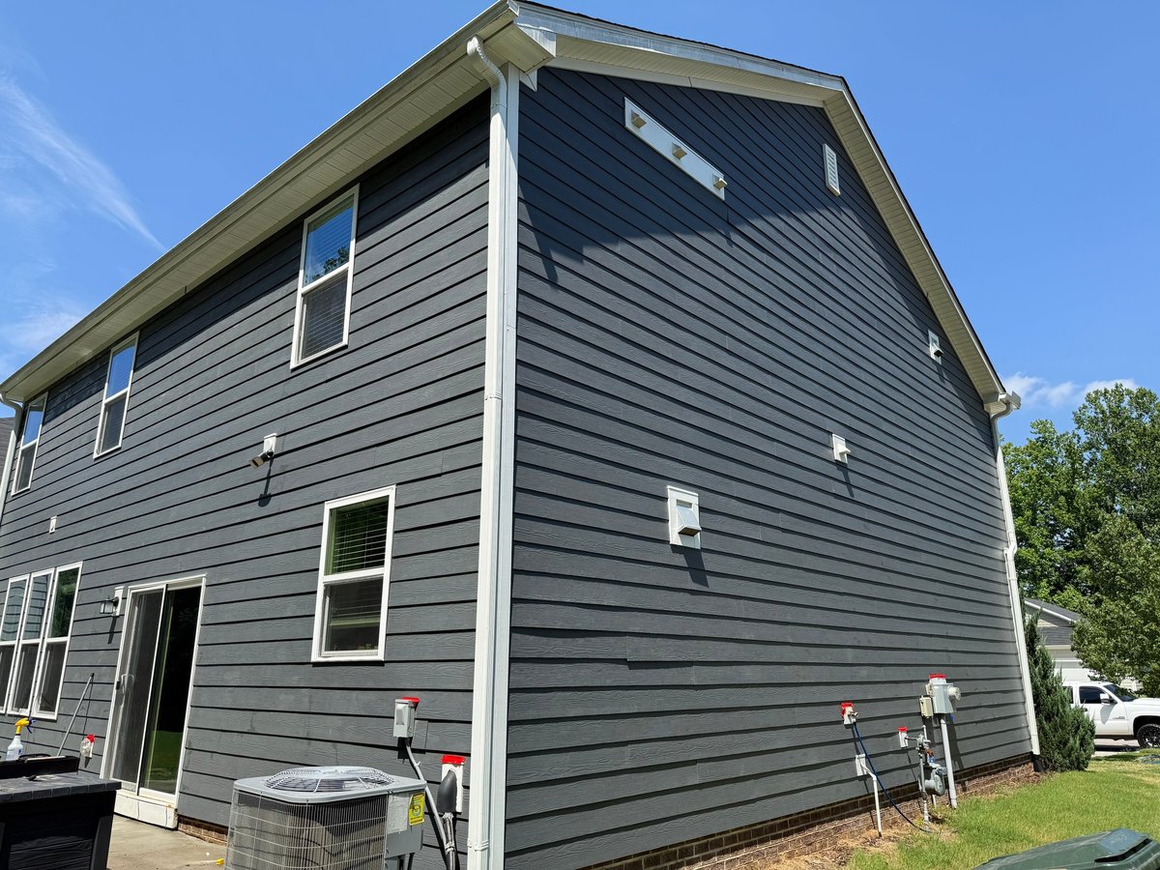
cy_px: 435
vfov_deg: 56.8
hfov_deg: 71.6
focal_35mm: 24
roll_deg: +0.2
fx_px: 804
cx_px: 580
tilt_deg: +16.2
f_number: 1.78
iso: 80
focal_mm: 6.76
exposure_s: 1/2801
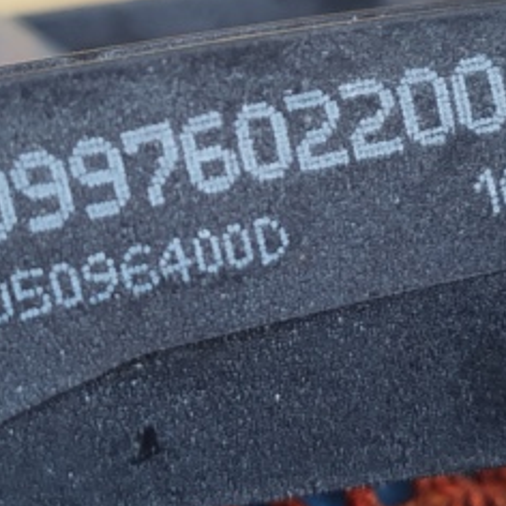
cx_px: 219
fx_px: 1902
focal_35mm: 115
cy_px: 142
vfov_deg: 15.1
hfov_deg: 15.2
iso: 100
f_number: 1.7
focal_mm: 5.31
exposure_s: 1/33
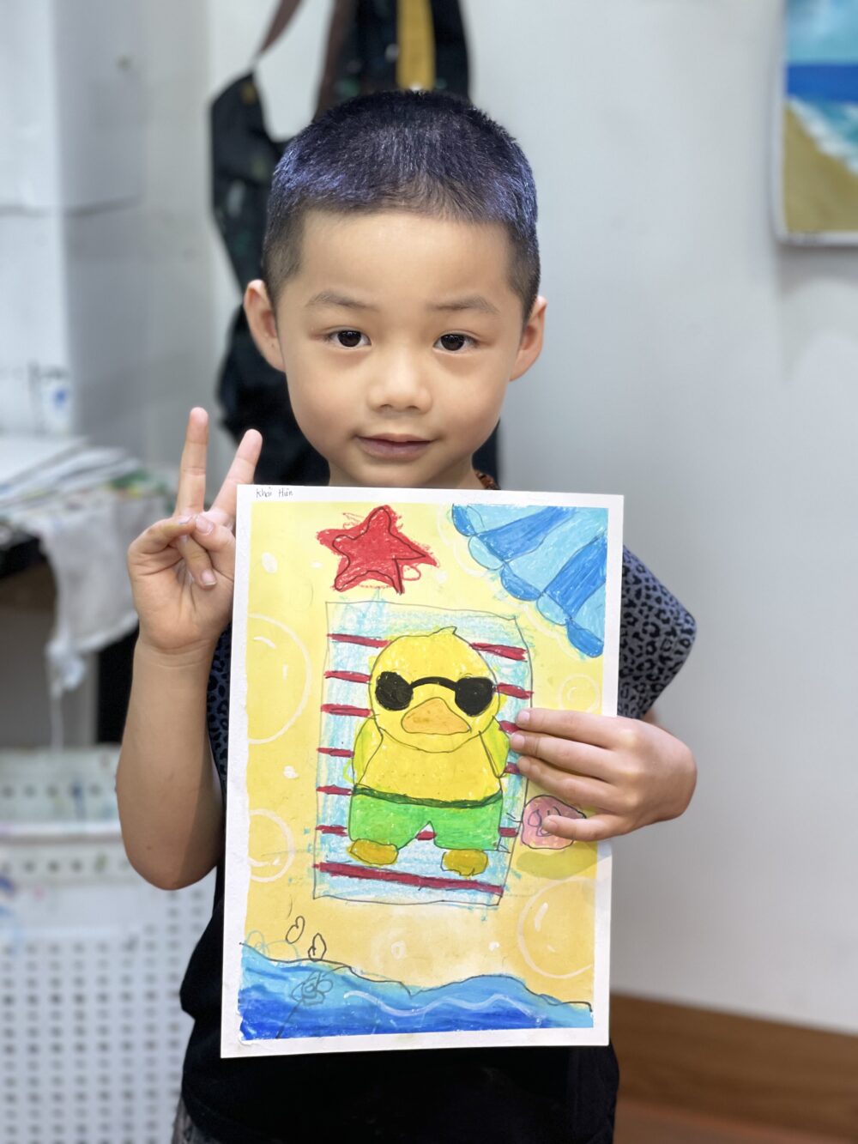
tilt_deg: -12.8
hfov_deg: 22.9
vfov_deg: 30.3
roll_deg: -0.9
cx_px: 429
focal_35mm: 64
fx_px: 2115
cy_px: 572
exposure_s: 1/100
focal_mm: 7.5
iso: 160
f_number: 2.2
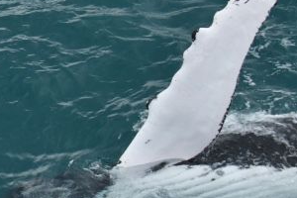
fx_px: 1320
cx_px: -14
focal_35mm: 160
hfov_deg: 12.7
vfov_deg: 8.6
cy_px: 125
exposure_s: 1/8000
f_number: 5
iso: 1600
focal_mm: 60
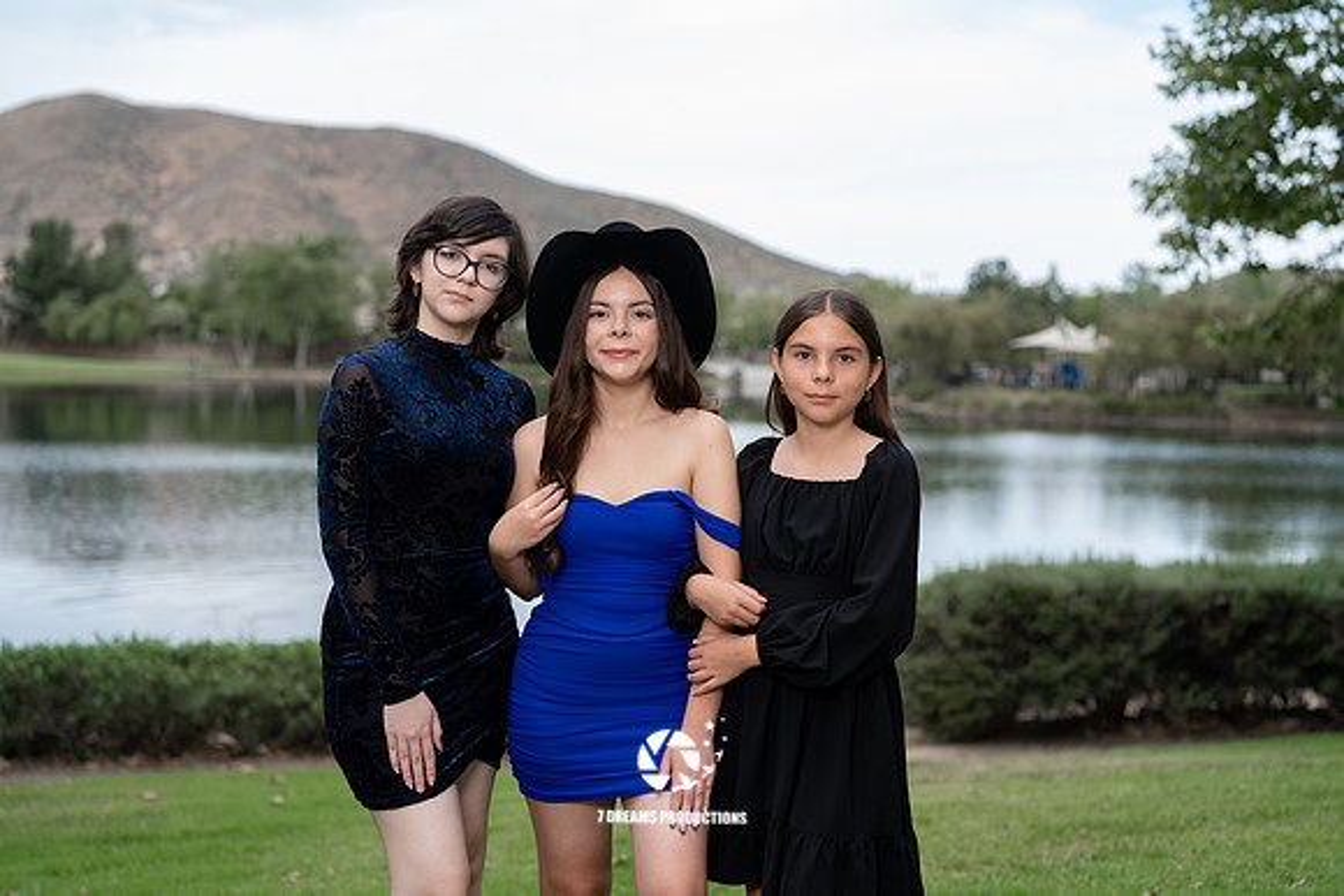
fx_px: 1867
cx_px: 672
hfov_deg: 39.6
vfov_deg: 27.0
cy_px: 448
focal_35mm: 50
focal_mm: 50
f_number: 2.5
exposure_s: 1/640
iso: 64
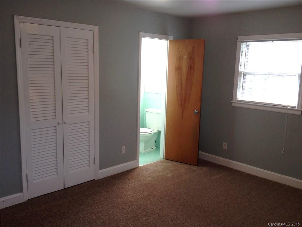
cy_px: 114
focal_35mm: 35
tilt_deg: -11.2
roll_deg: -1.9
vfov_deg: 40.7
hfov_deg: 52.6
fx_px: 305
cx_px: 151
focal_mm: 4.28
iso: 50
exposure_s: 1/30
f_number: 2.4
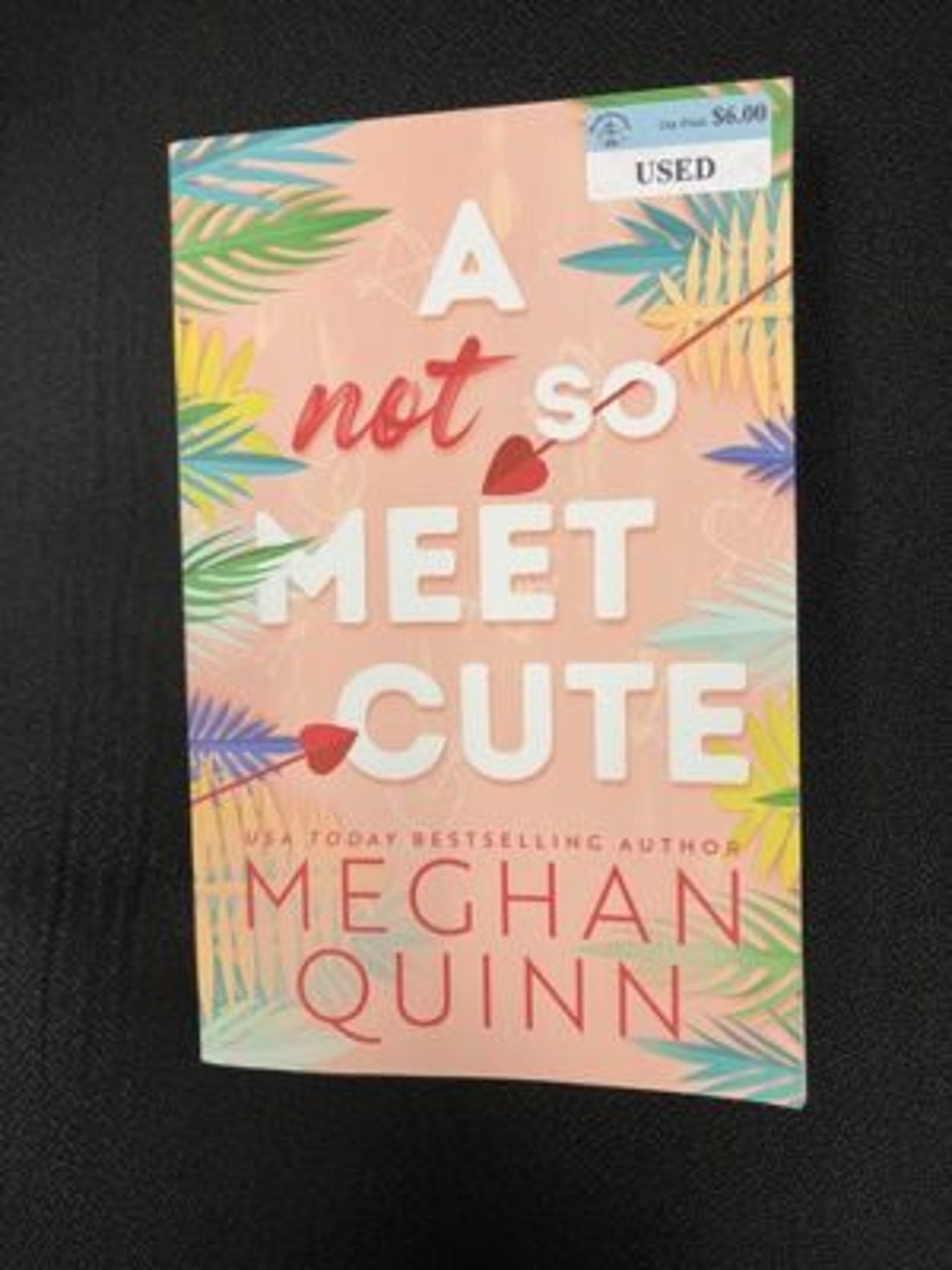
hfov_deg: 49.7
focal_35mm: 28
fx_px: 1027
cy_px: 635
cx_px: 476
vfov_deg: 63.4
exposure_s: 1/60
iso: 80
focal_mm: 3.99
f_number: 1.8
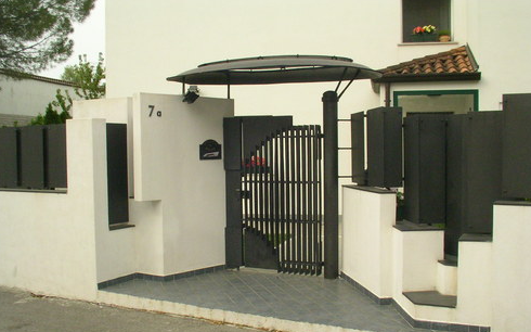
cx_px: 268
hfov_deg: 49.3
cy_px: 202
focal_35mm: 40
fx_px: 579
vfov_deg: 31.9
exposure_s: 1/340
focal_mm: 5.7
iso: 200
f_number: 6.8
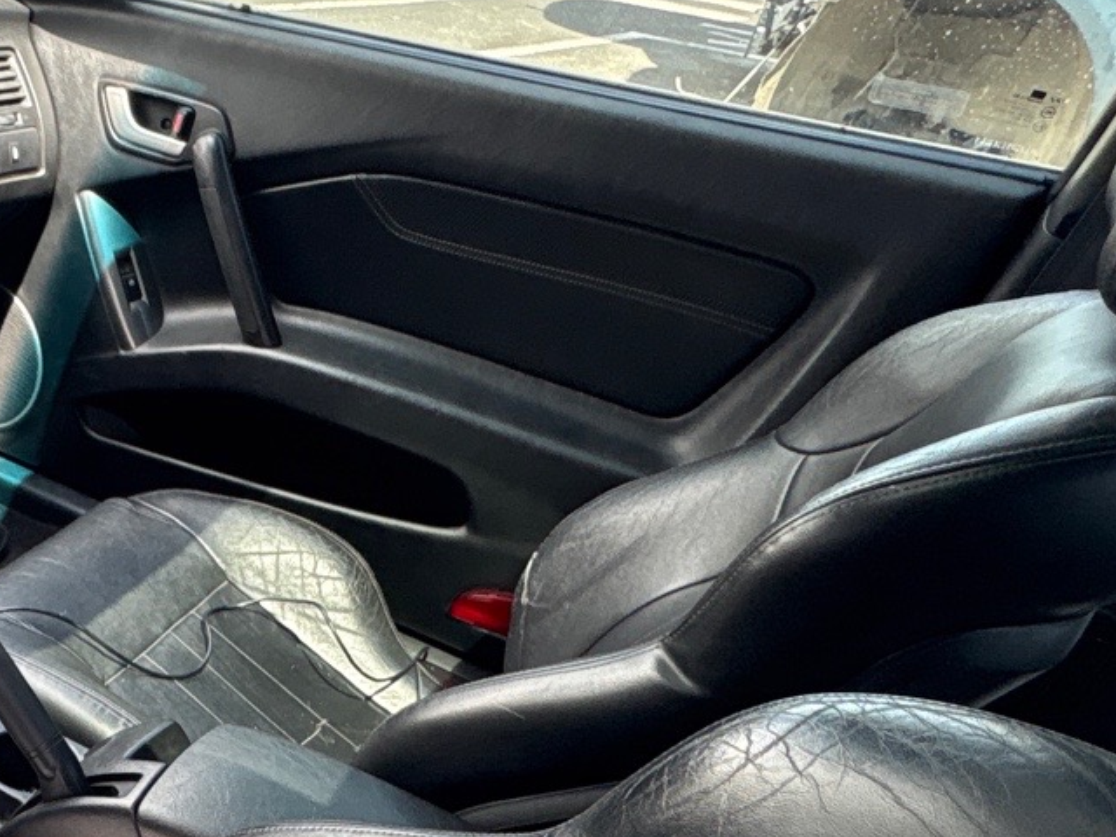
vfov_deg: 33.3
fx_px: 1354
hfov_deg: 38.6
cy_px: 671
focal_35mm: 42
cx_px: -51
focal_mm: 2.22
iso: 125
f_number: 2.2
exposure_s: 1/134
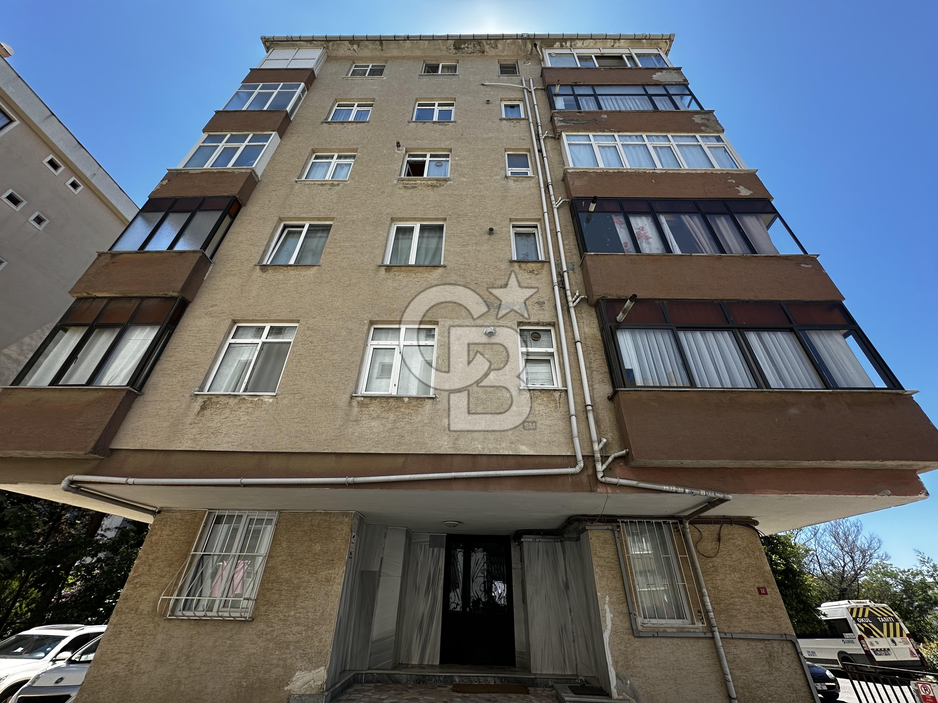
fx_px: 379
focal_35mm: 14
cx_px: 469
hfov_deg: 102.1
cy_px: 352
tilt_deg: +33.3
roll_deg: -0.7
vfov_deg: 85.7
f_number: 2.2
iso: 40
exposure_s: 1/682
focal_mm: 2.22
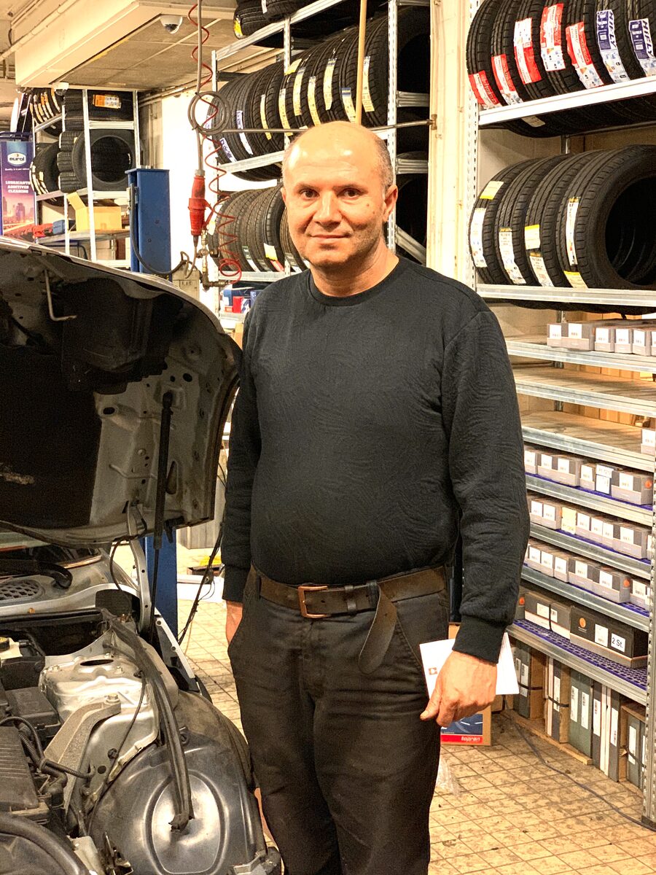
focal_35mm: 52
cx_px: 328
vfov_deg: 36.8
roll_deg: -0.1
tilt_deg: -6.6
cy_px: 438
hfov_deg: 28.0
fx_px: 1314
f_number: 2.4
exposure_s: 1/50
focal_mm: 6
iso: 320
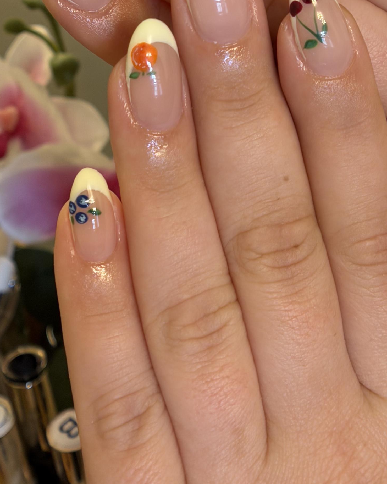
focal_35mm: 92
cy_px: 68
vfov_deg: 20.5
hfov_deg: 16.7
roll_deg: +3.4
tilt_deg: -31.0
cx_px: 232
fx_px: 1317
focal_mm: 6.76
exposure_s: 1/60
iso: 200
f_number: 1.78
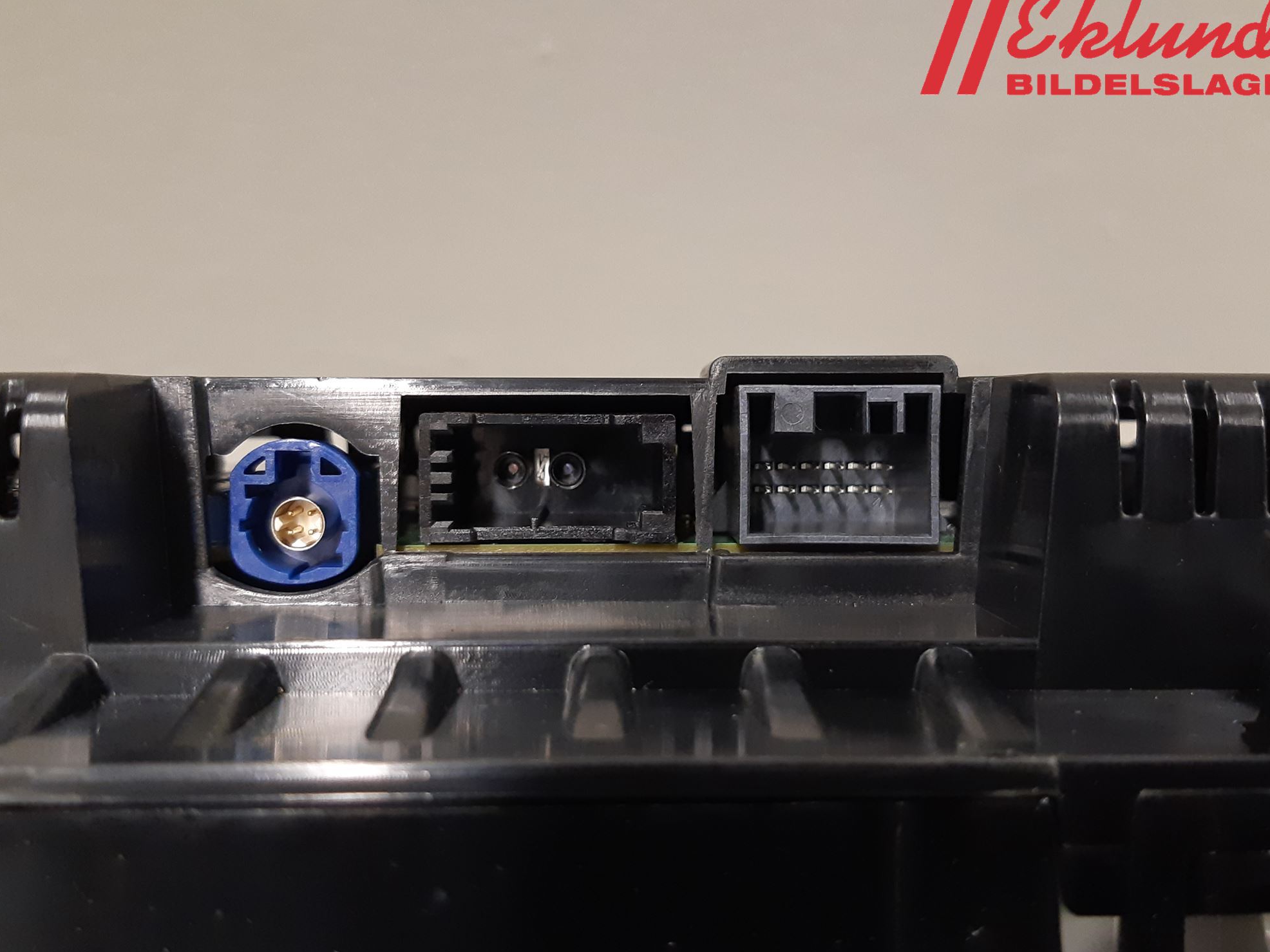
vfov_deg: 51.4
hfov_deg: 65.3
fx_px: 991
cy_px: 480
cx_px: 656
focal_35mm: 27
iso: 200
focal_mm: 3.93
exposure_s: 1/33
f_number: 1.7
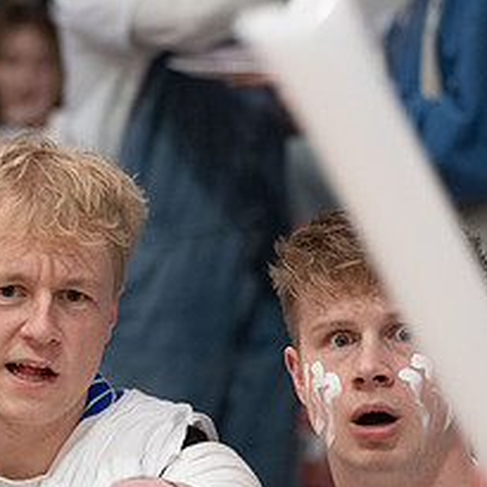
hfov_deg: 7.3
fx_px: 3836
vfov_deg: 7.3
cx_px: 162
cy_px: 379
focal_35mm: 241
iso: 2500
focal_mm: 100
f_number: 2.8
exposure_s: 1/160
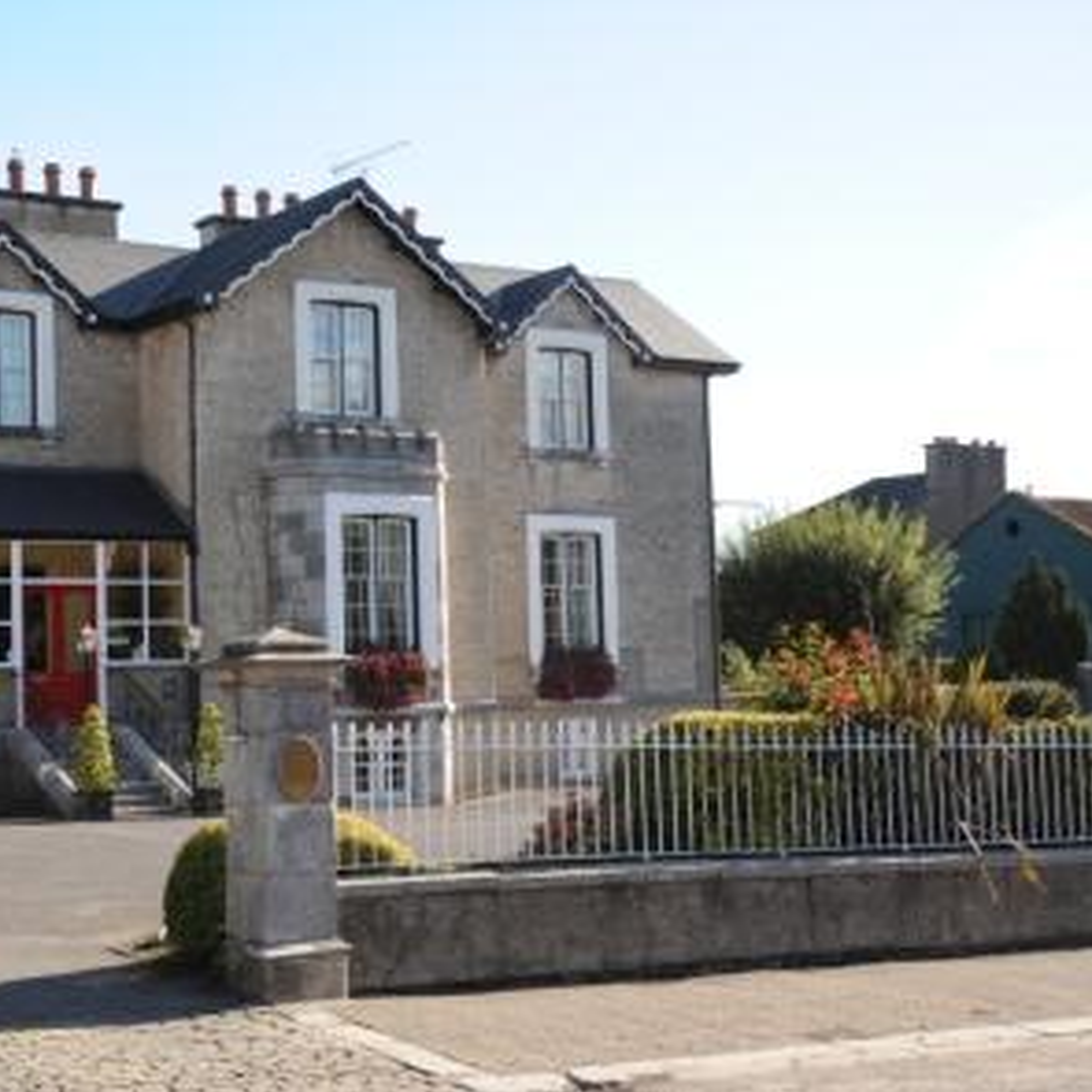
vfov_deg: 27.7
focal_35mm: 62
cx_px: 278
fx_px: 2213
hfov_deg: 27.4
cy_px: 544
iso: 500
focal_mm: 48
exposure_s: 1/400
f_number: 10
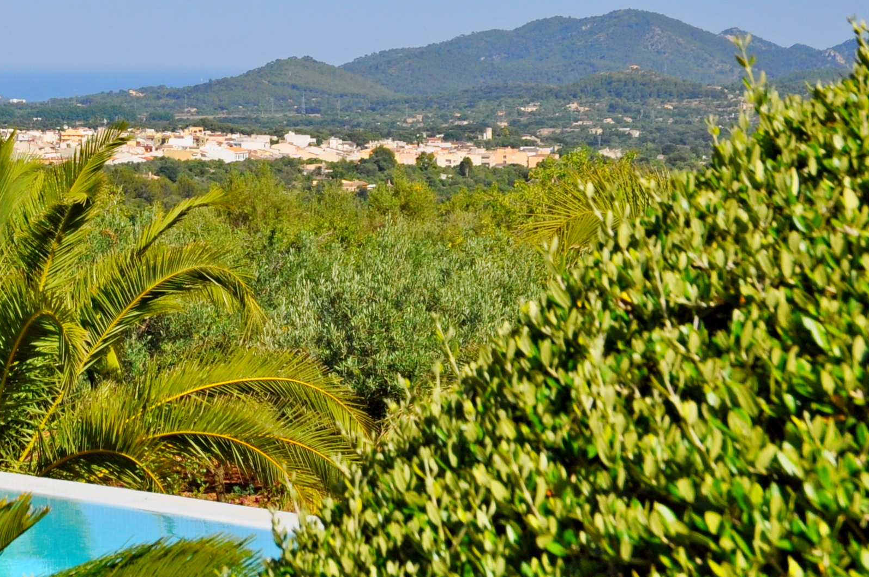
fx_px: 3408
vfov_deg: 9.5
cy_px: -135
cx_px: -293
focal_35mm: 141
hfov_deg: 13.9
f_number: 11
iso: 200
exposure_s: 1/500
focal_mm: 35
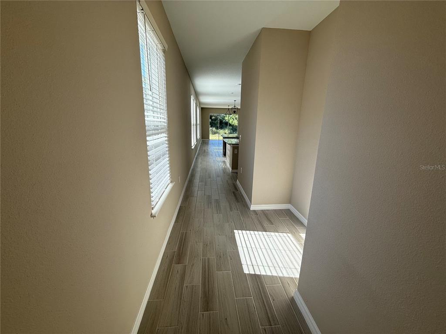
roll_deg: -1.2
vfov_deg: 85.7
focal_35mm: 14
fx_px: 180
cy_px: 167
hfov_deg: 102.1
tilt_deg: -13.8
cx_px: 223
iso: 50
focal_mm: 2.22
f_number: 2.2
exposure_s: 1/379
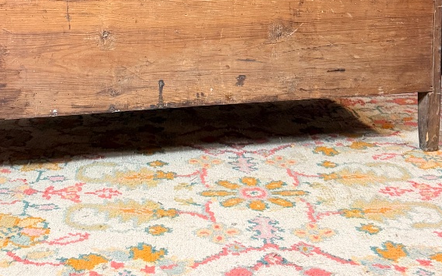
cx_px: 188
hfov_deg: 37.5
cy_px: -91
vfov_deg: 21.5
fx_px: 650
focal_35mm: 54
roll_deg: -0.6
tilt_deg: -2.0
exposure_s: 1/50
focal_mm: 6.76
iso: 640
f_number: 1.78
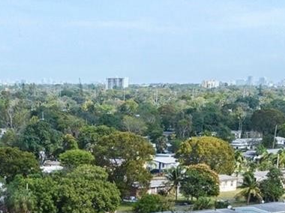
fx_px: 831
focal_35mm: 101
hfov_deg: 19.0
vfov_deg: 13.0
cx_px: 7
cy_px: 405
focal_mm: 12.29
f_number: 2.8
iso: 140
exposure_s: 1/1600
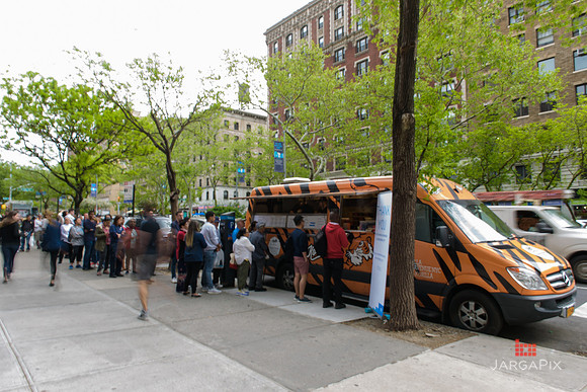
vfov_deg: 53.2
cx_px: 294
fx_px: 391
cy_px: 196
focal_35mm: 24
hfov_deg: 73.7
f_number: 22
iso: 64
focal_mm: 24
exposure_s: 1/2
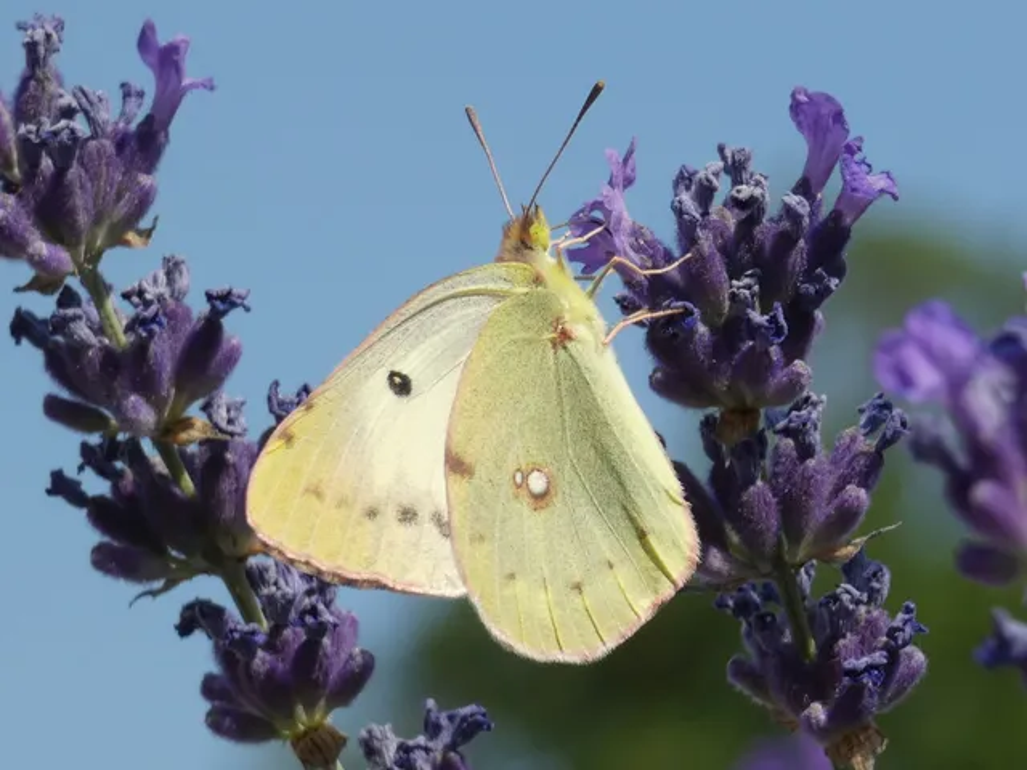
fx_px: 5607
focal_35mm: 189
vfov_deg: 7.9
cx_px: 514
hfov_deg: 10.5
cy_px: 385
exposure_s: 1/400
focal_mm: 33.9
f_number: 5.5
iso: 80
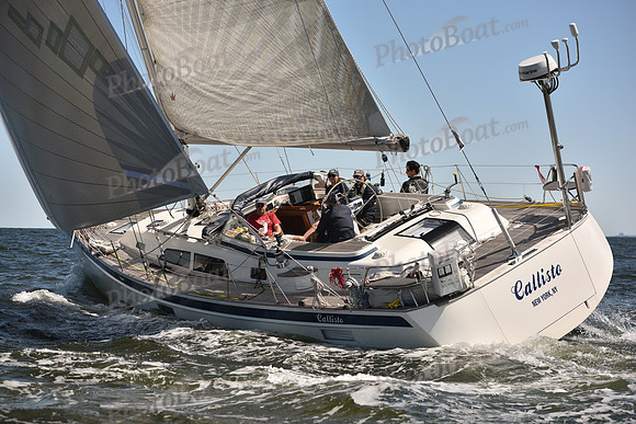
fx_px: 1237
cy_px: 212
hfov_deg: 28.8
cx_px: 318
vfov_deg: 19.5
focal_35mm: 70
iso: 250
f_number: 4.5
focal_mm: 70
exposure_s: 1/1600
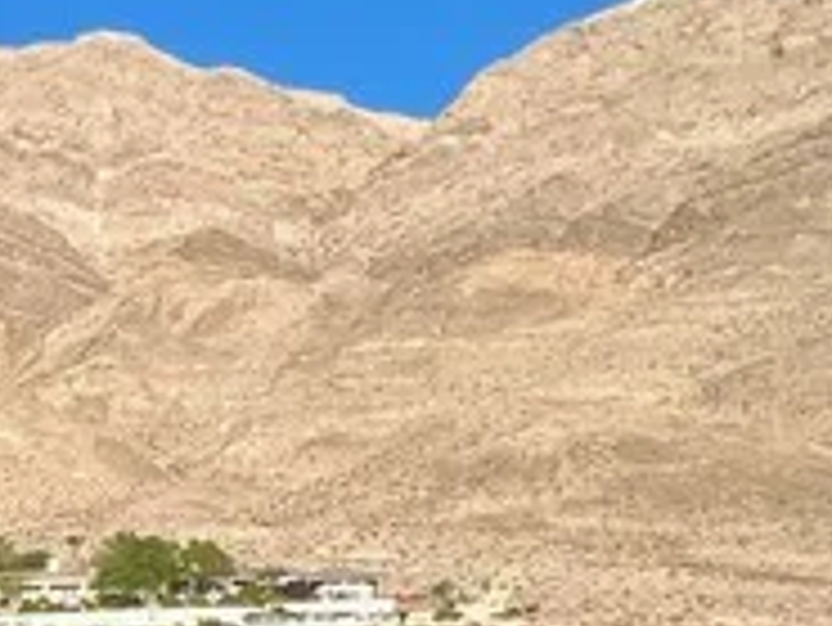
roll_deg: +0.3
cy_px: 946
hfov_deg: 17.3
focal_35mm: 72
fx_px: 1732
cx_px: -931
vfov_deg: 18.2
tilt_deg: -6.5
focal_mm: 1.57
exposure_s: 1/677
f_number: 1.8
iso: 32
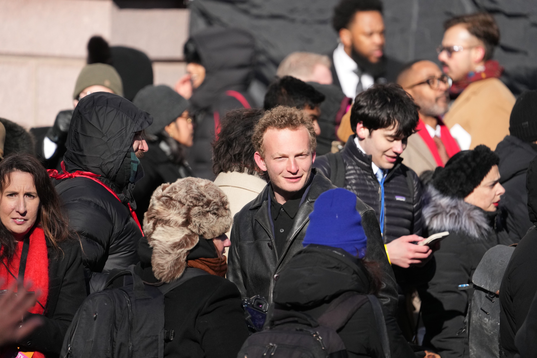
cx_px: 268
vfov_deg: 2.3
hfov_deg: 3.4
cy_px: 179
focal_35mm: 600
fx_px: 8949
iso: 2000
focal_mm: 600
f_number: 6.3
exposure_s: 1/5000
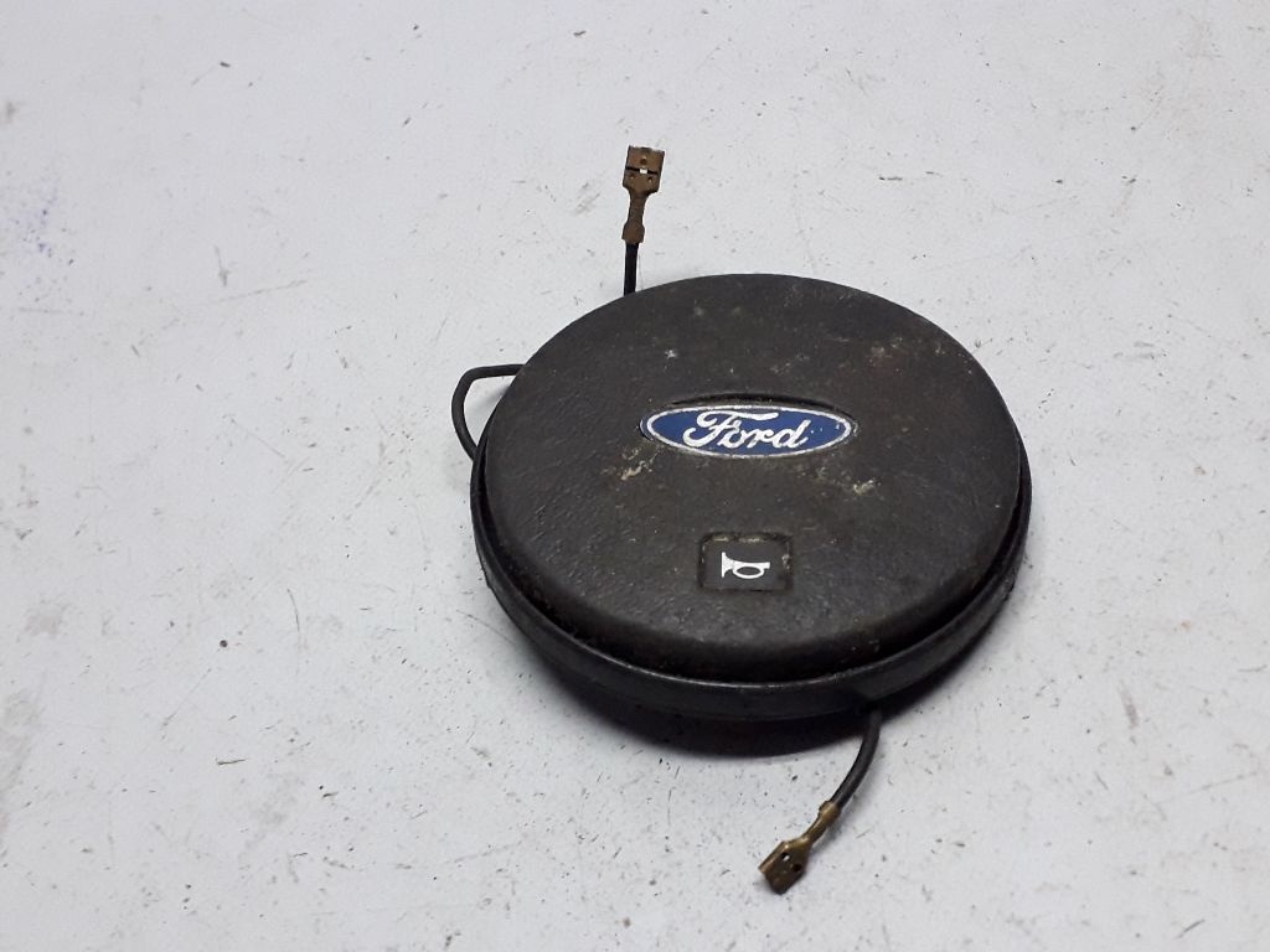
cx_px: 635
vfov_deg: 51.4
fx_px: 991
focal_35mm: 27
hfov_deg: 65.3
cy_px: 476
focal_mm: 3.6
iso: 200
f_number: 1.9
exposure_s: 1/33
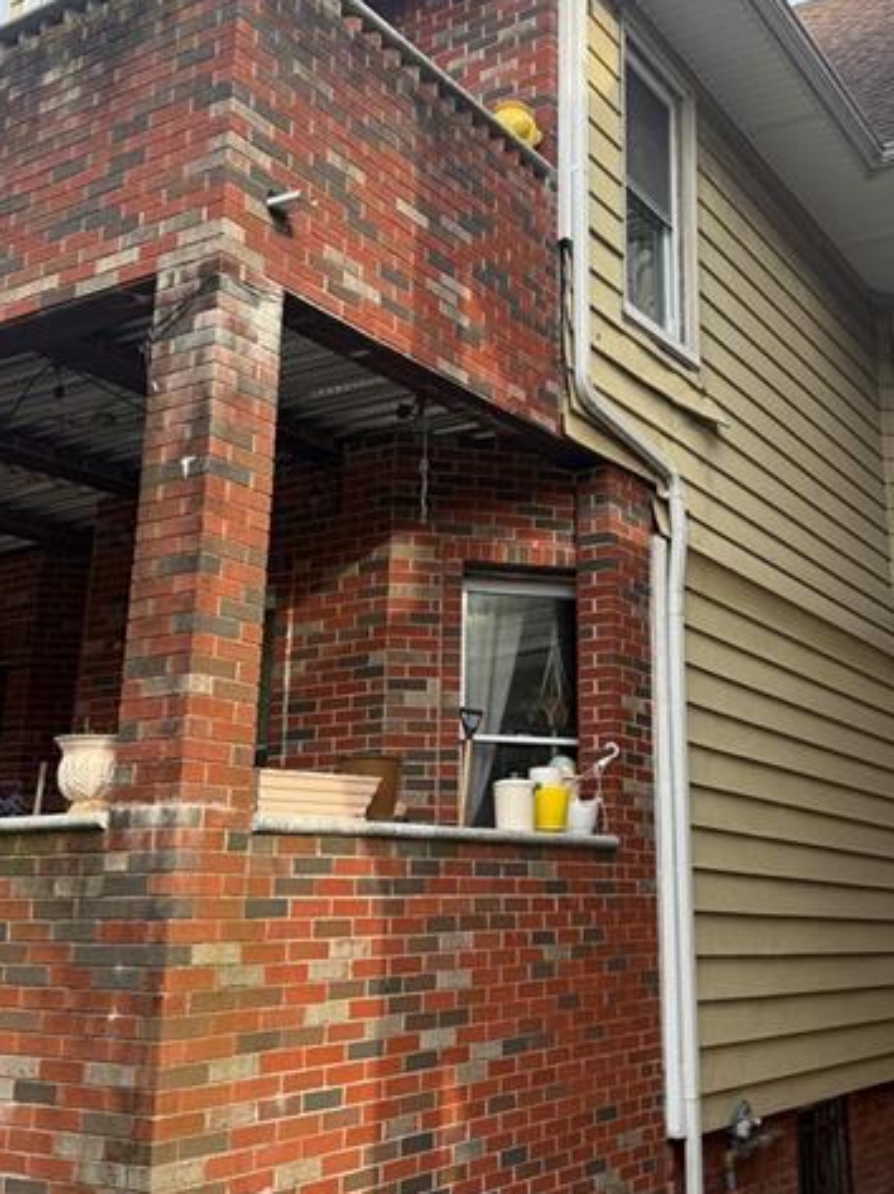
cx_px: 535
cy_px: 515
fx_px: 1345
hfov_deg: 36.6
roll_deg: -1.5
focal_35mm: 39
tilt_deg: +16.8
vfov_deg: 47.8
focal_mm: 6.76
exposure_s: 1/1122
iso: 100
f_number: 1.78
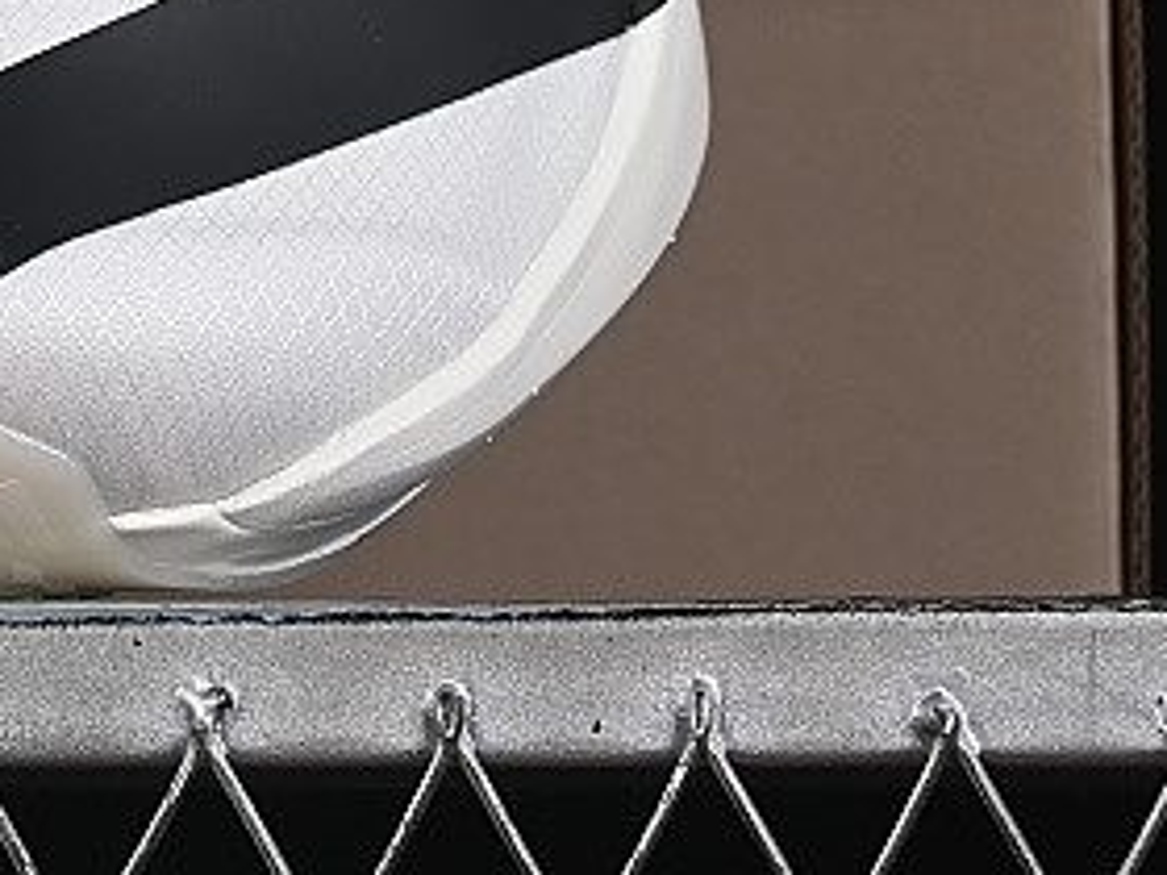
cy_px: -325
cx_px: -496
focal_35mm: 278
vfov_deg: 5.3
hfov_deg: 7.0
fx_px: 9372
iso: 160
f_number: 8
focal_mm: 50
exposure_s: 1/80
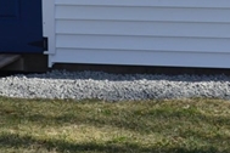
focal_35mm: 260
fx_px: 1661
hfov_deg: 7.9
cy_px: -151
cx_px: 124
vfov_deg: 5.2
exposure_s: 1/160
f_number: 6.3
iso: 100
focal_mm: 32
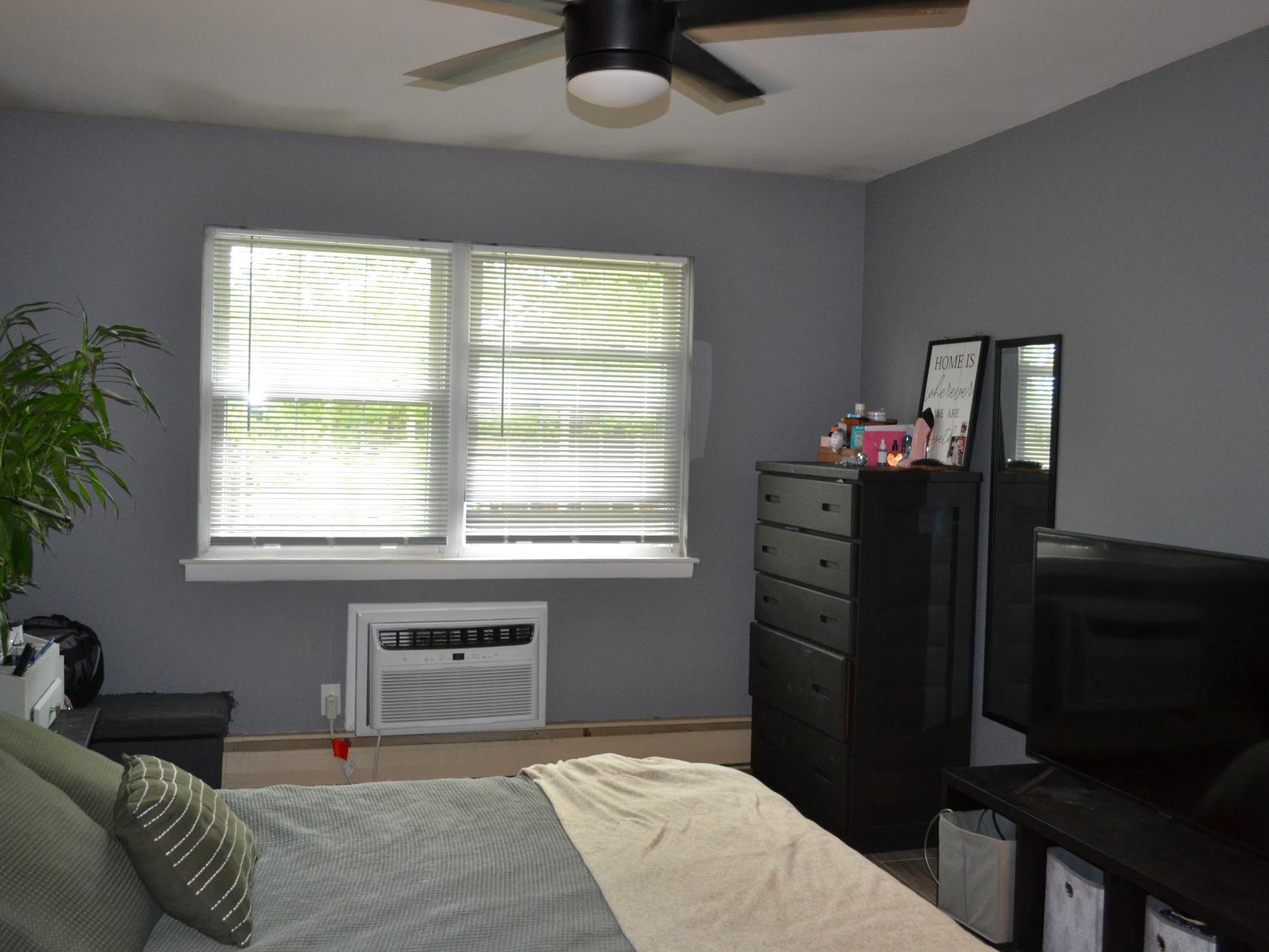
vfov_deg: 45.4
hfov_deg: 58.3
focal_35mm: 31
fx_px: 1136
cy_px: 450
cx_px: 591
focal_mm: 18
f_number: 3.5
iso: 1000
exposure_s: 1/60
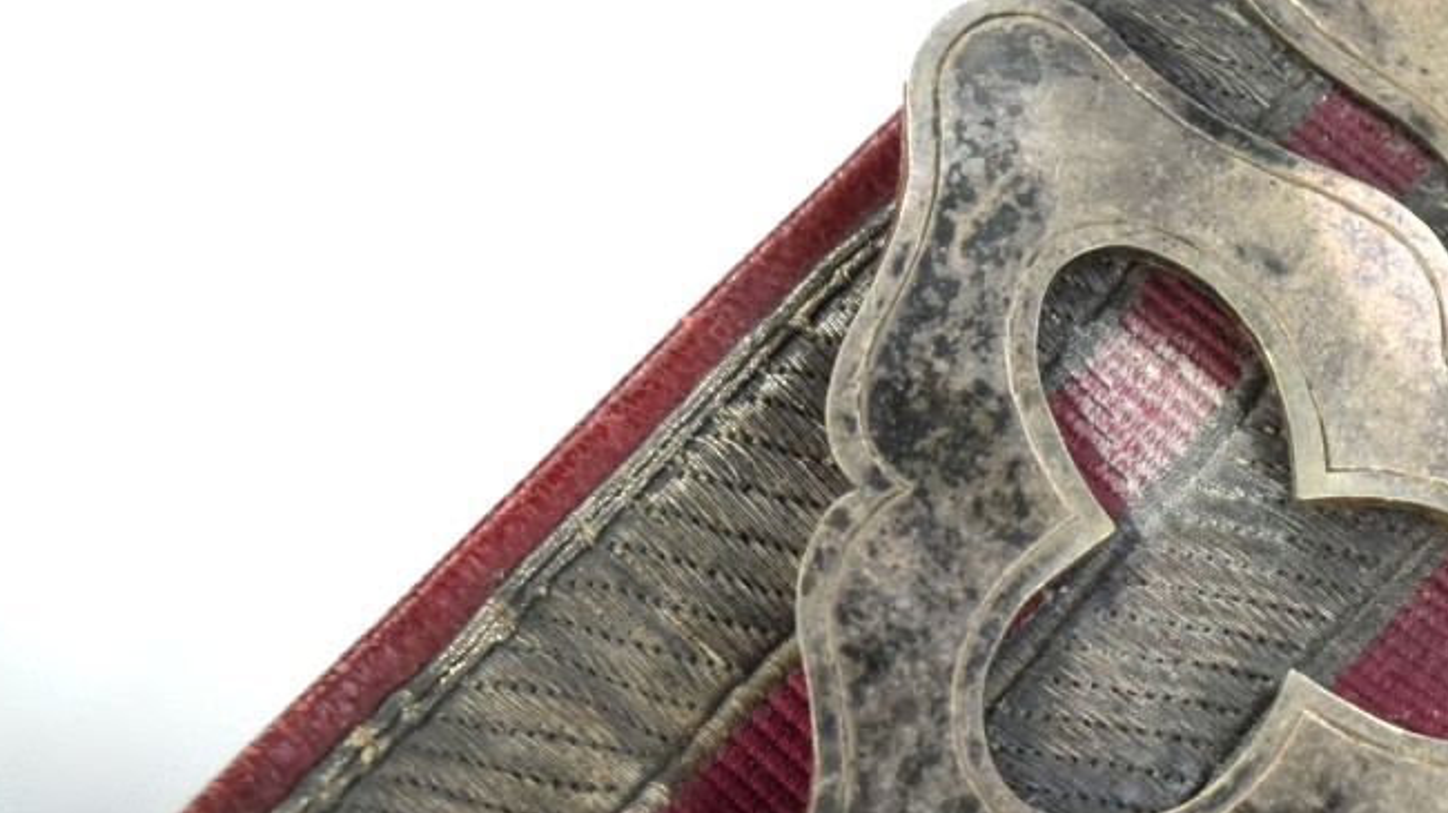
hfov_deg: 10.7
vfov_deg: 6.1
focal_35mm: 199
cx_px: 1457
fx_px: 7645
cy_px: 470
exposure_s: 1/2000
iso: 1600
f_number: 5.6
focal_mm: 55
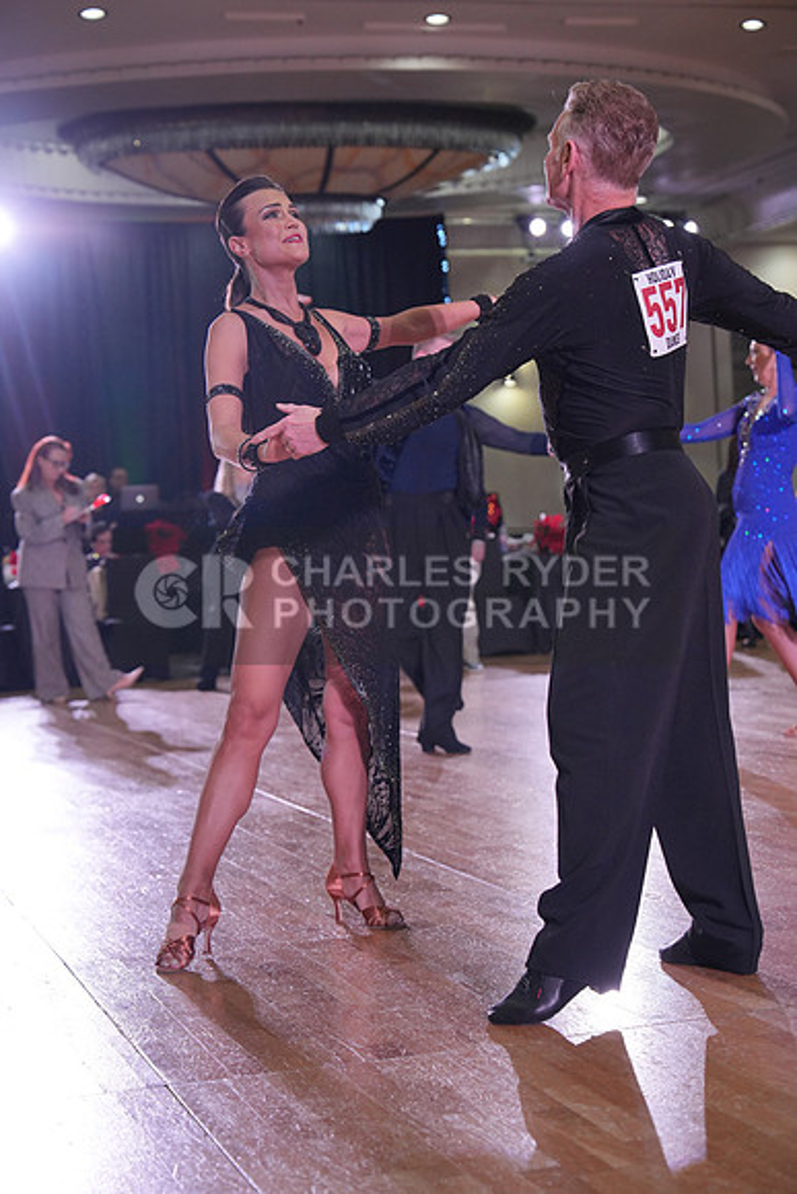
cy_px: 597
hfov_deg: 21.3
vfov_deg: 31.4
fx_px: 2124
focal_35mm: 64
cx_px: 398
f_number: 4
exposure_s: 1/500
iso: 1600
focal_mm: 64
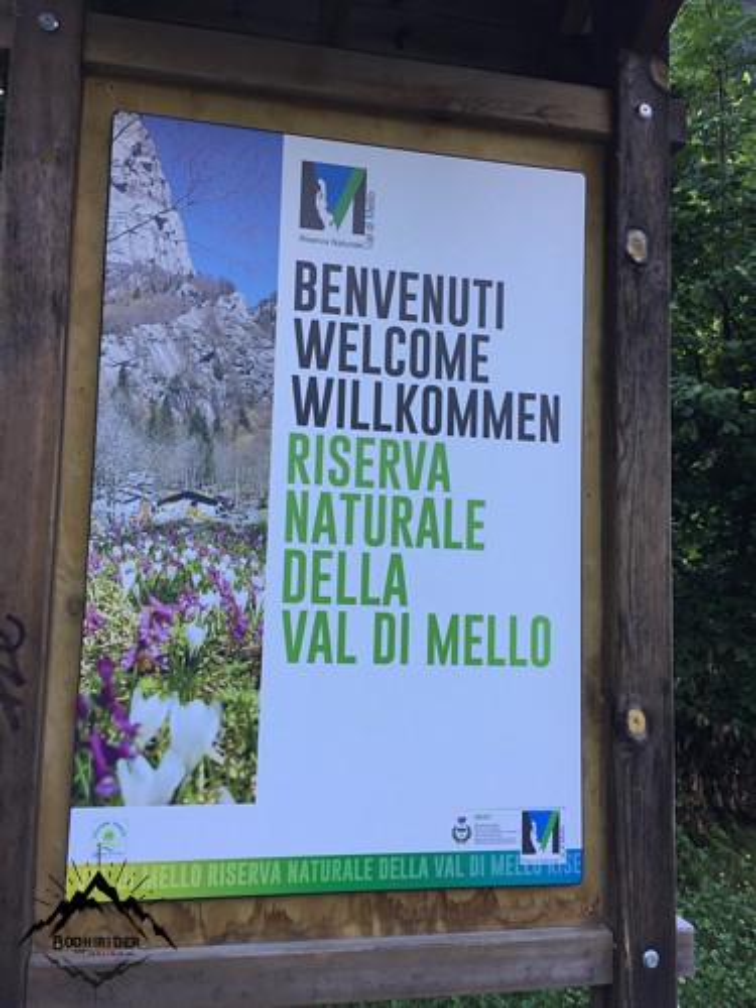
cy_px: 504
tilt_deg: +5.6
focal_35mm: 29
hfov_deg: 48.2
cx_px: 378
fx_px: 844
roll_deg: +0.0
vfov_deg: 61.7
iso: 32
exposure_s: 1/100
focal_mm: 4.15
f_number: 2.2
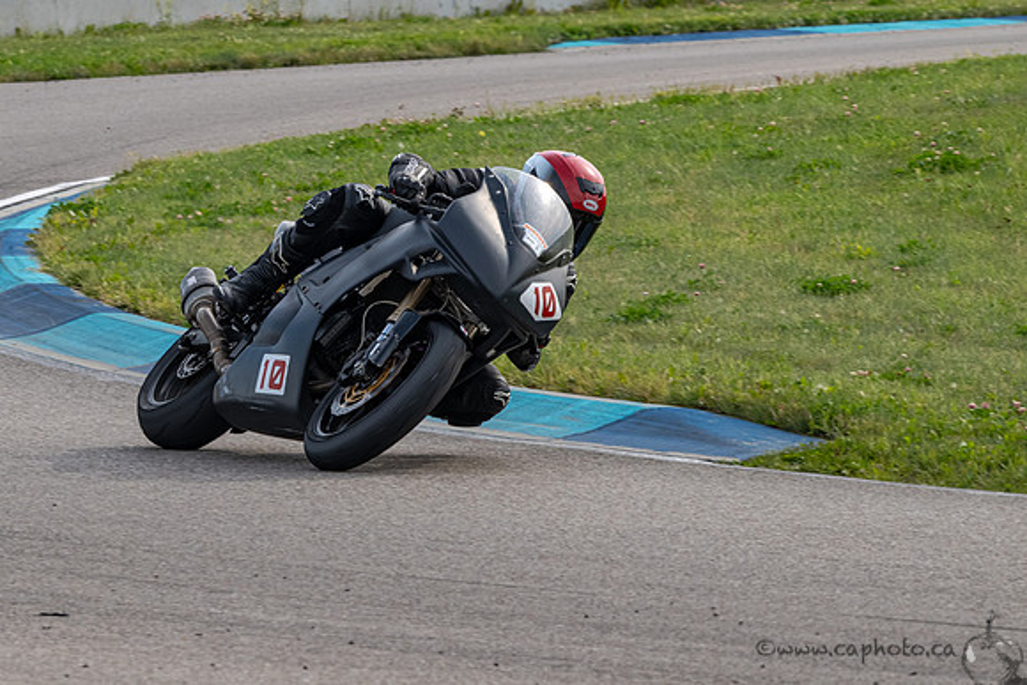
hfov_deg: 5.0
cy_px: 257
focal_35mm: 409
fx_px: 11657
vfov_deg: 3.4
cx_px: 332
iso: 720
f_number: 11
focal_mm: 250
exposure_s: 1/800
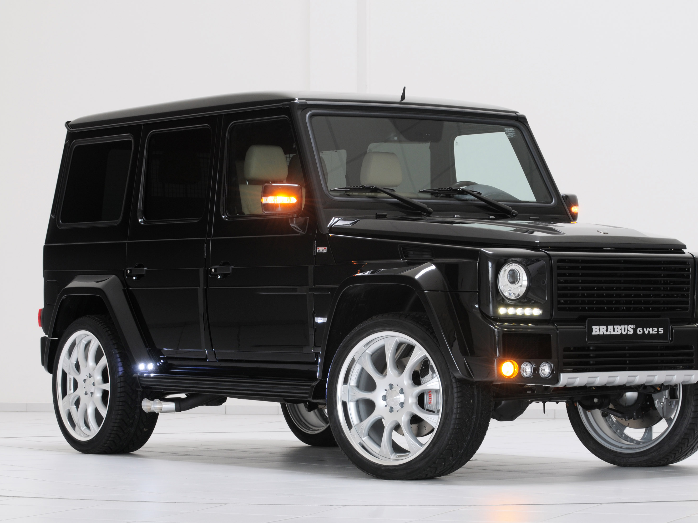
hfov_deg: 17.3
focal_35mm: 114
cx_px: 393
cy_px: 261
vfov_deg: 13.0
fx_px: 2298
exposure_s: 2
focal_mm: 70
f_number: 10
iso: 200
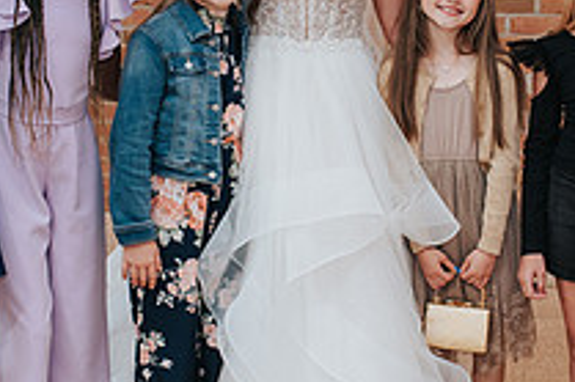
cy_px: 81
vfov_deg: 13.3
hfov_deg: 20.0
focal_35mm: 102
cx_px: 308
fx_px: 1628
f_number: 2.8
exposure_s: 1/125
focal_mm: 35
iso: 1000
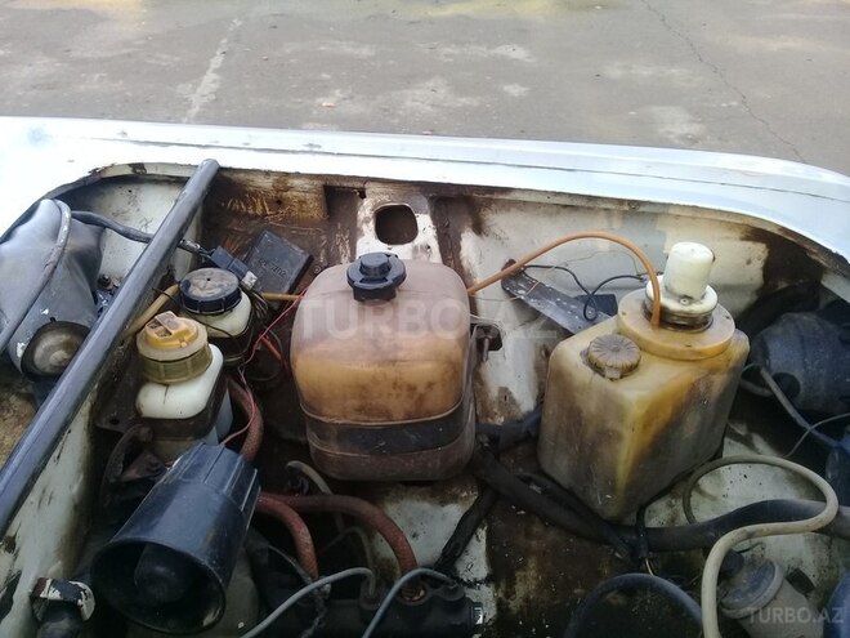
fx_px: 761
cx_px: 425
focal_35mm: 31
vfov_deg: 45.4
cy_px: 319
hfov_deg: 58.4
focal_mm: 3.3
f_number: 2.2
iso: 50
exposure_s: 1/106
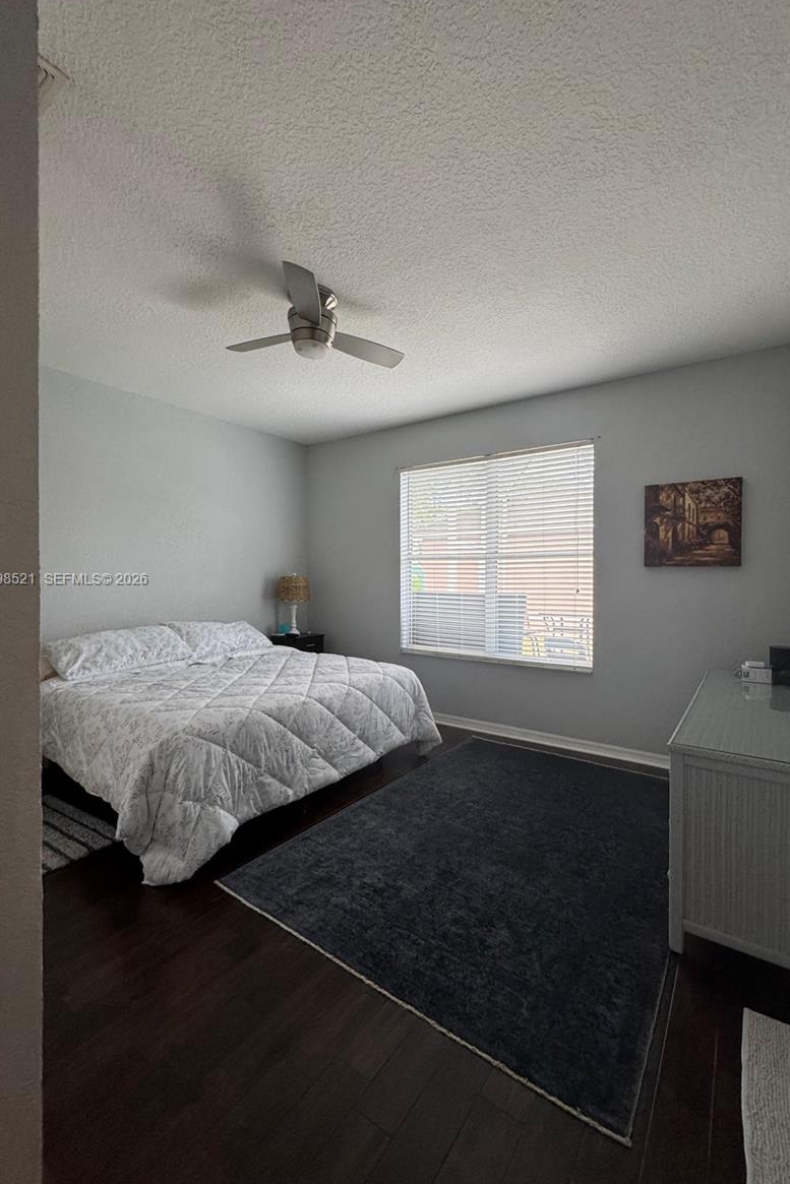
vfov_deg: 100.4
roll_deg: +0.6
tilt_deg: -0.3
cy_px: 580
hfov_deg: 77.3
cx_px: 417
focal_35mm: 15
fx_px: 494
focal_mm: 2.22
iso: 320
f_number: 2.2
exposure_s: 1/120
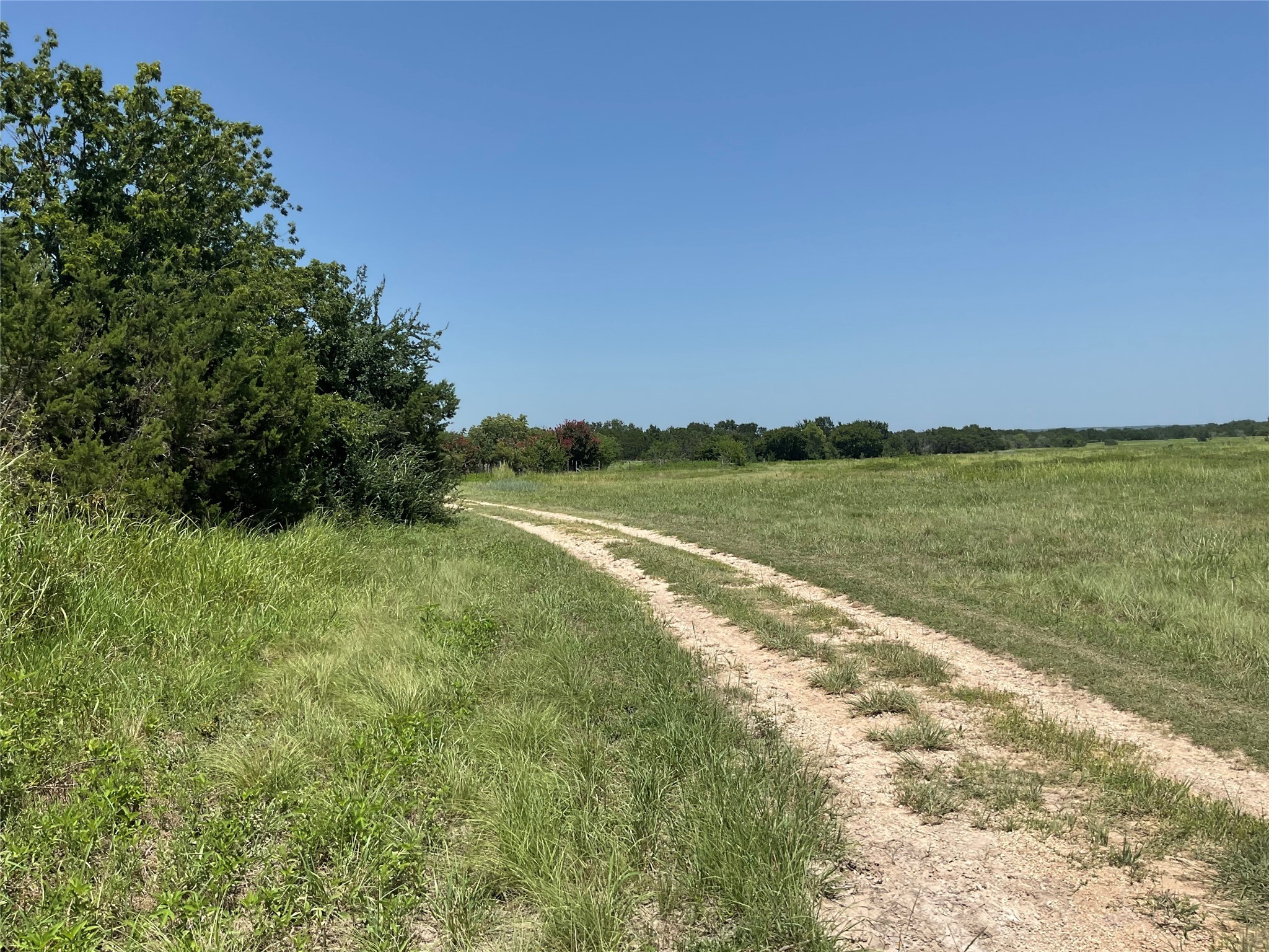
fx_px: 1063
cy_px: 476
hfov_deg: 61.7
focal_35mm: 29
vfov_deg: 48.2
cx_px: 634
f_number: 1.8
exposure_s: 1/2667
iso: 16
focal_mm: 3
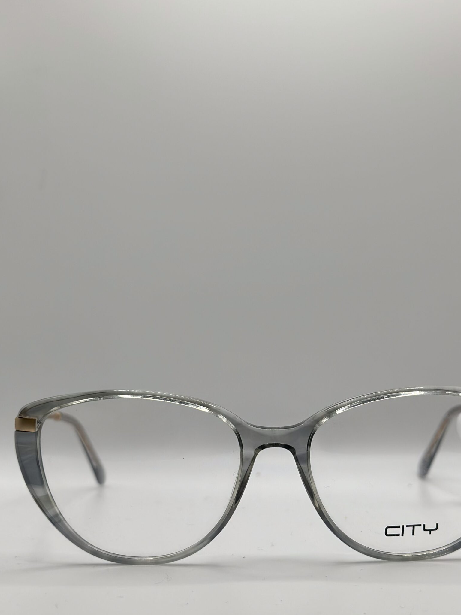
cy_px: 364
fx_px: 1065
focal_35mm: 60
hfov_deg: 24.4
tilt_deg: -10.6
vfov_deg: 32.1
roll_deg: +0.1
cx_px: 261
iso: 80
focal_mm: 6.86
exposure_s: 1/1019
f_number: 1.78
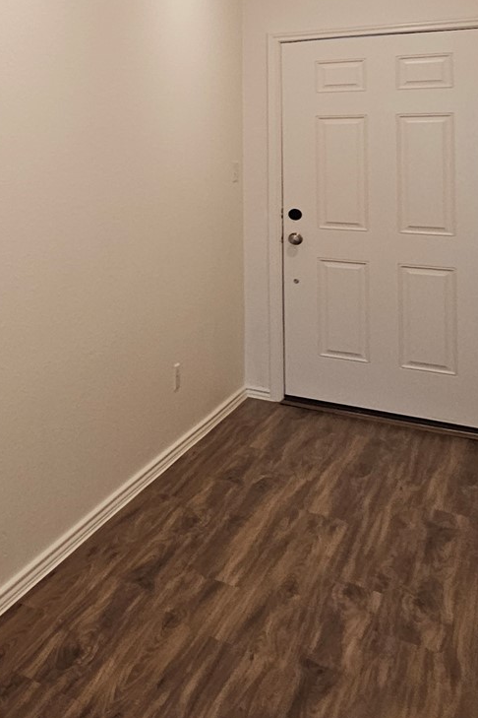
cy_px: 149
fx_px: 757
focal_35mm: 38
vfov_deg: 48.0
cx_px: -281
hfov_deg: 24.7
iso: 160
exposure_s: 1/60
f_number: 2.2
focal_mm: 2.2
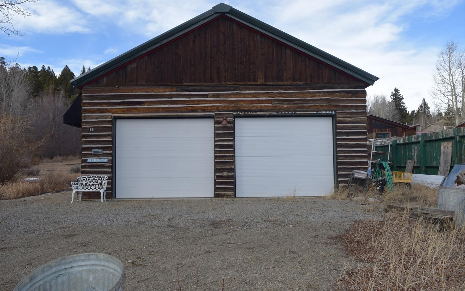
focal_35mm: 28
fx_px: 355
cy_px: 148
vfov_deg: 44.6
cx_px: 229
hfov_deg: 66.5
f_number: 7.1
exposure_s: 1/200
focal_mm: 18
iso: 100
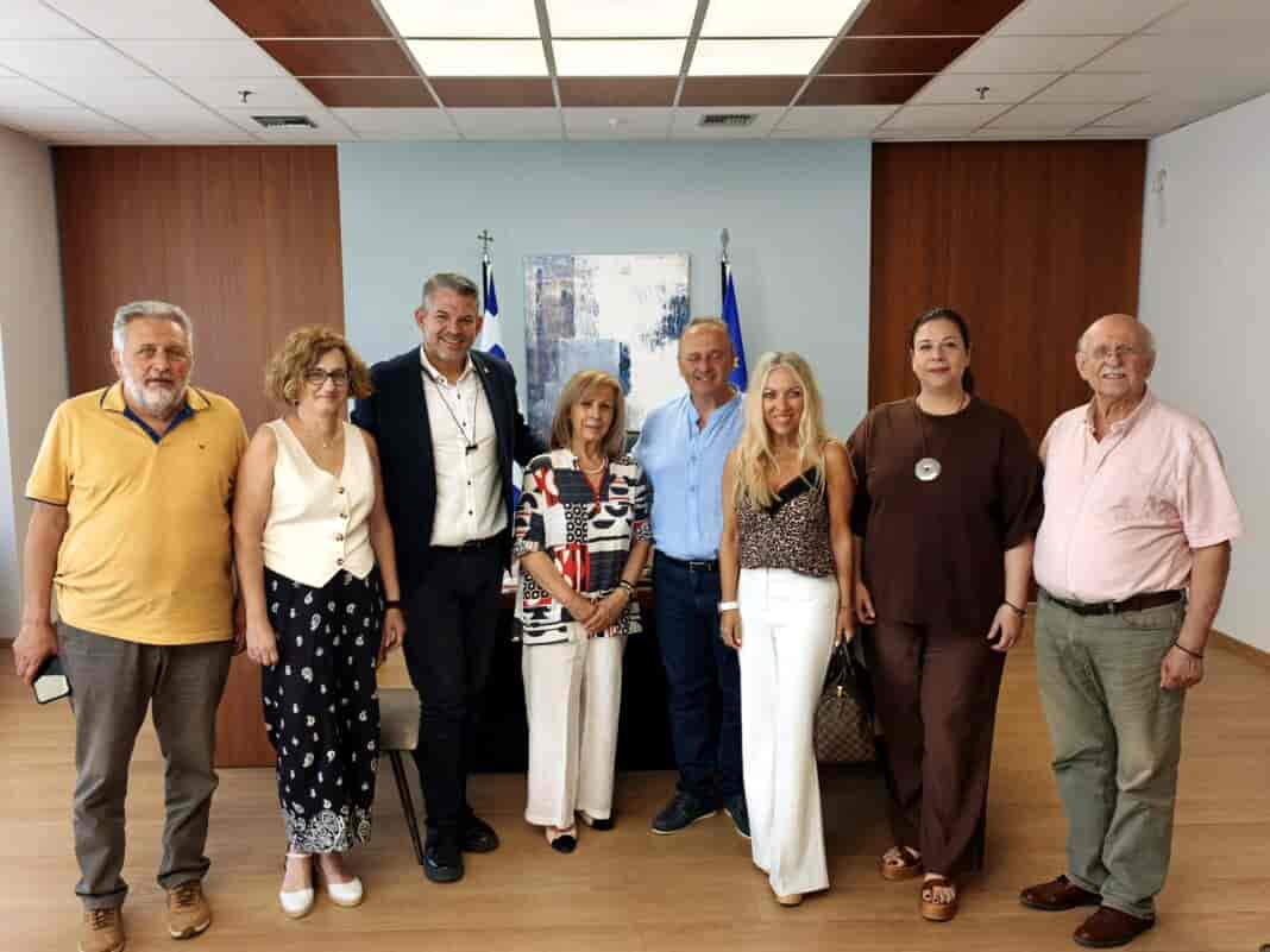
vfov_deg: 48.2
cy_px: 476
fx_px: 1064
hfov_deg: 61.7
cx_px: 635
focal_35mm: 29
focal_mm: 6.45
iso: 64
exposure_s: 1/100
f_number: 1.62
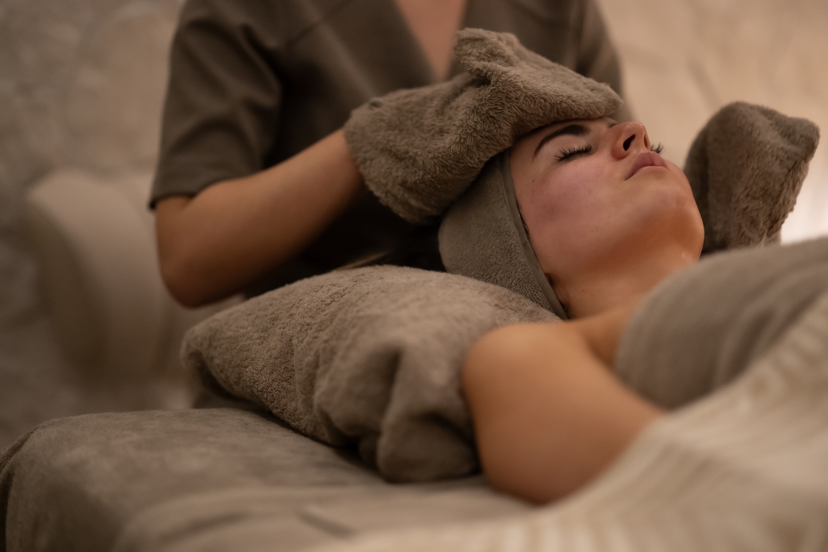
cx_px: 414
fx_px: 1955
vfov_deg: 16.1
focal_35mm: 85
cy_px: 276
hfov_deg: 23.9
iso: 6400
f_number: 1.6
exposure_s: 1/250
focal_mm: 85
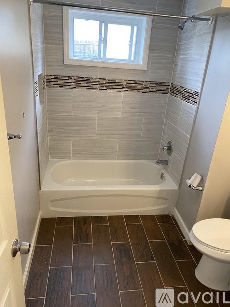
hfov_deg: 53.0
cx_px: 115
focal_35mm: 26
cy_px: 154
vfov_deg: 67.3
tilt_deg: -21.0
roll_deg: -5.7
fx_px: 230
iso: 160
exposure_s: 1/60
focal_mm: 4.25
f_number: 1.8
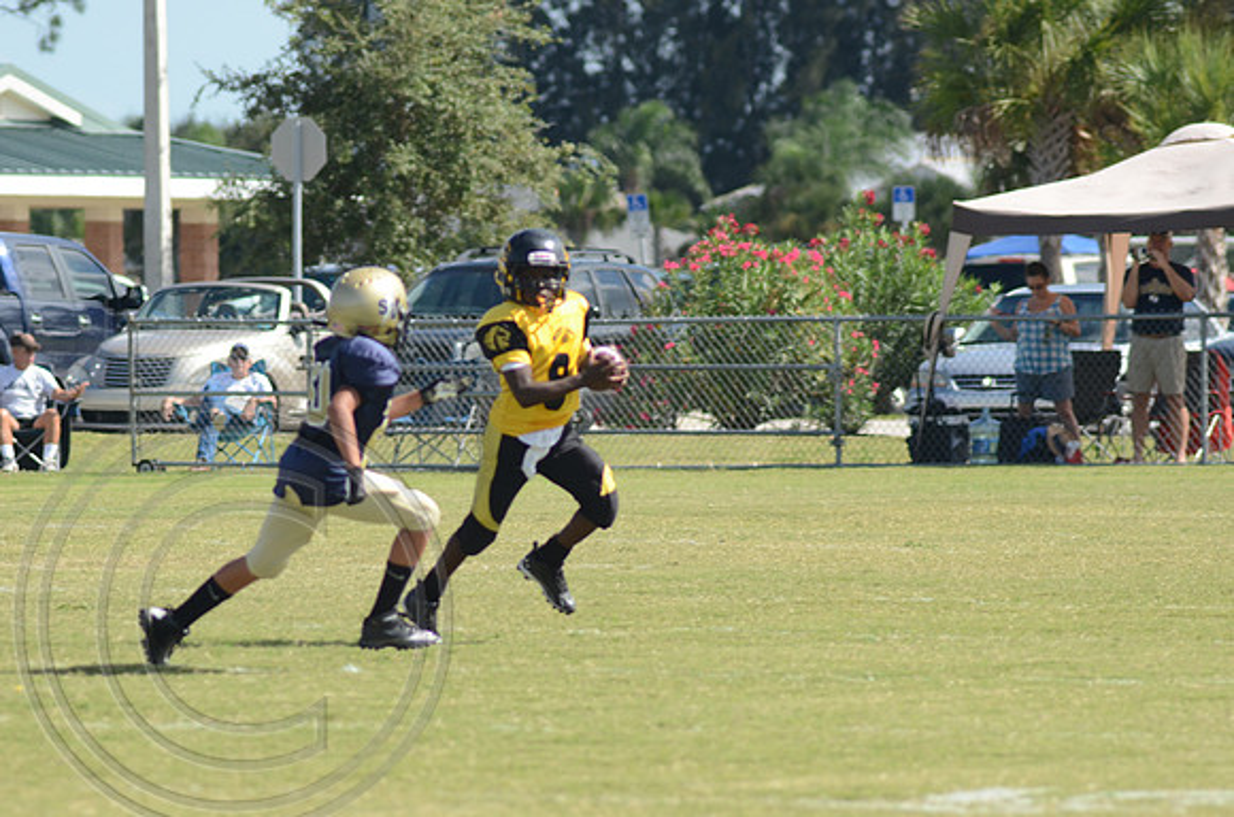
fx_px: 13852
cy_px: 408
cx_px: 617
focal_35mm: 405
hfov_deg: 5.1
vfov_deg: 3.4
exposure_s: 1/1000
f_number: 7.1
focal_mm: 270
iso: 400
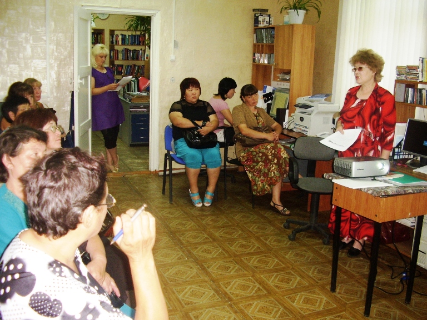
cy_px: 160
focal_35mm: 30
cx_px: 214
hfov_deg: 60.0
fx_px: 370
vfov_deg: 46.8
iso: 141
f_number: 2.9
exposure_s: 1/30
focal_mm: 5.8
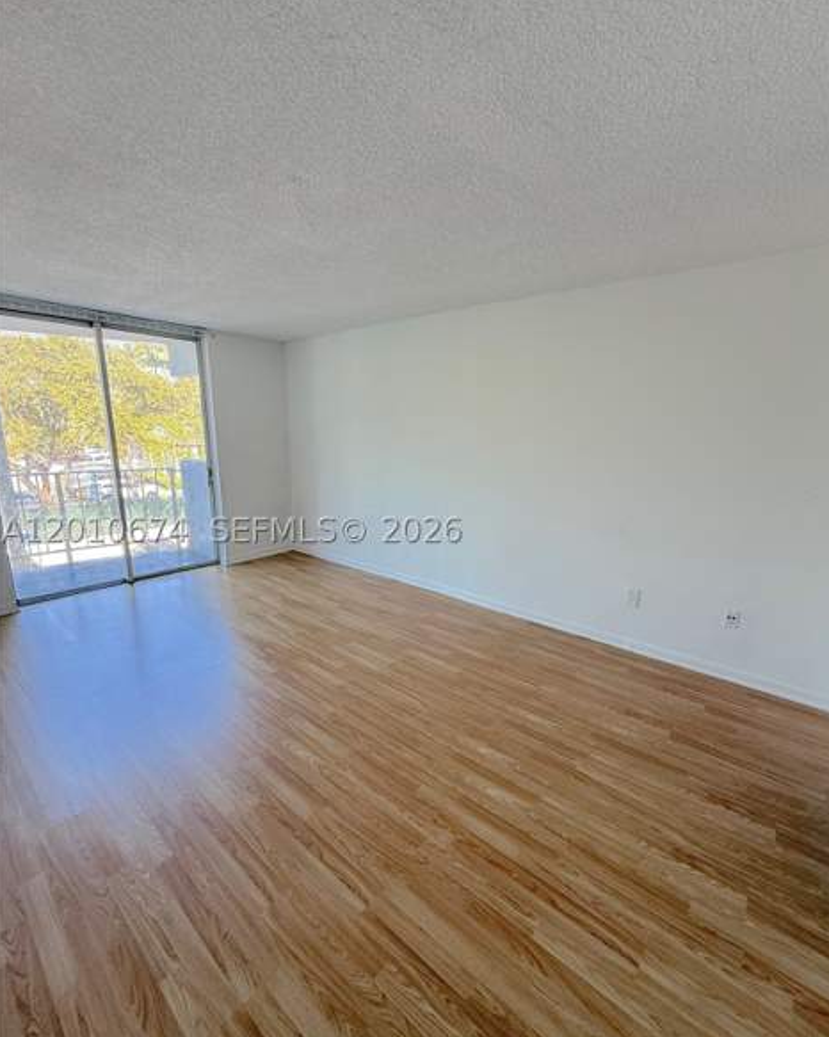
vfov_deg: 96.8
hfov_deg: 84.0
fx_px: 460
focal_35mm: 15
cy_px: 530
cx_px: 420
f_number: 2.2
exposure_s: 1/99
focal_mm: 2.22
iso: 80
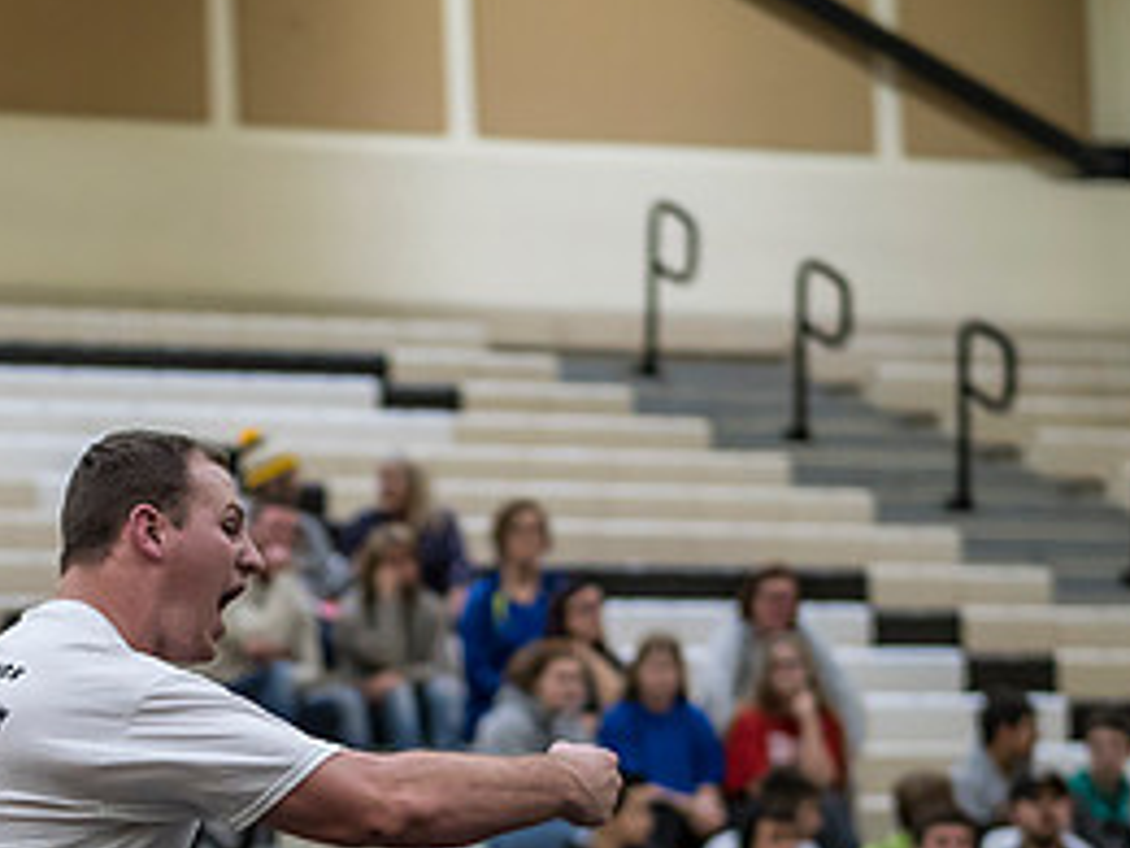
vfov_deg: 7.4
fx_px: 6561
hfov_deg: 9.8
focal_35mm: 201
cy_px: 841
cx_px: 91
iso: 1000
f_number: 1.4
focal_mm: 45
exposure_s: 1/1000
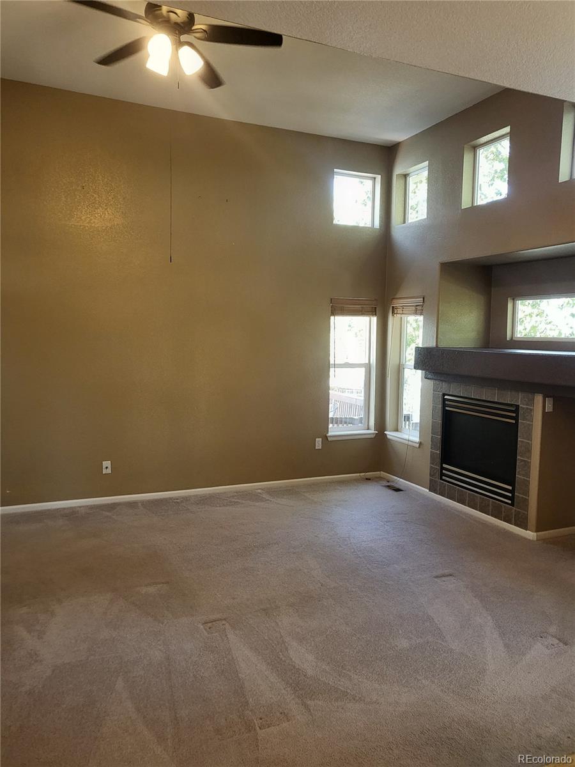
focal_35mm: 26
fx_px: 576
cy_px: 384
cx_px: 288
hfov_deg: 53.1
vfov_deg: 67.3
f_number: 1.8
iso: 250
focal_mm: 4.25
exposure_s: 1/120
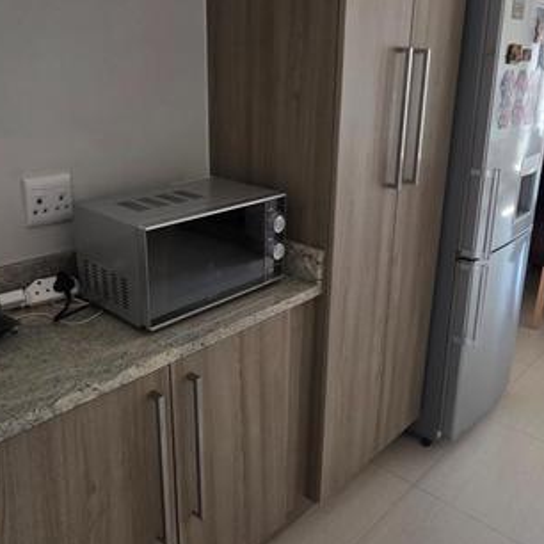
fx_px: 533
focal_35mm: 30
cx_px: 288
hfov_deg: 54.0
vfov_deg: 53.9
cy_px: 245
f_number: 1.9
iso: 100
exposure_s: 1/100
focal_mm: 2.2
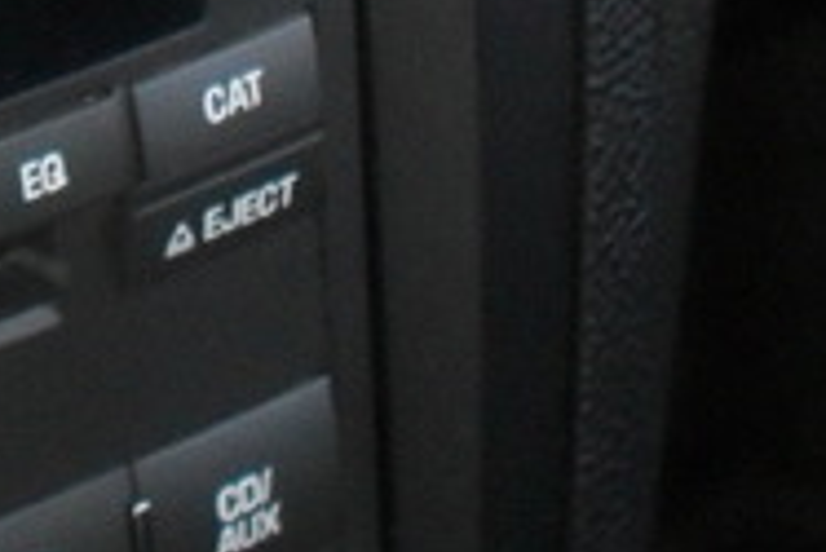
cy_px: -919
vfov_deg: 6.5
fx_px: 4569
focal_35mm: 199
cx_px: -353
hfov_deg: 10.1
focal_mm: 6.3
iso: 200
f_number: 3.2
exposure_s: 1/45
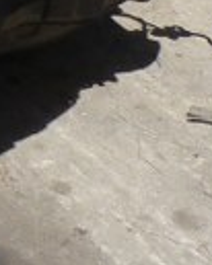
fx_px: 1186
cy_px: -277
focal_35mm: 151
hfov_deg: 8.6
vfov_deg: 11.4
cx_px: -418
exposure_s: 1/200
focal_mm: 4.5
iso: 80
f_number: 5
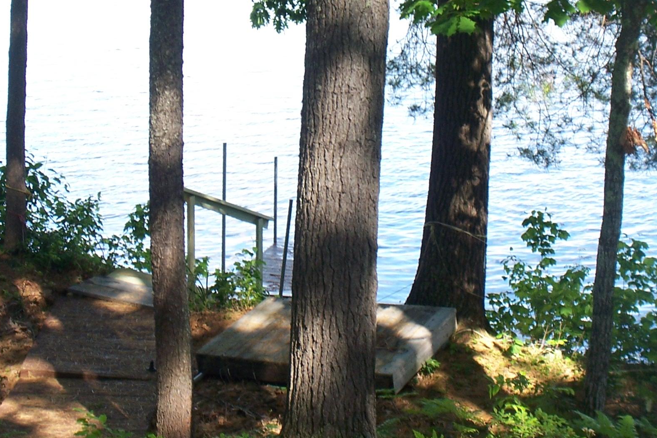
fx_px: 1514
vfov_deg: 16.4
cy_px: 135
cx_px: 310
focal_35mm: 83
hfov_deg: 24.5
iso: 64
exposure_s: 1/80
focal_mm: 8
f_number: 4
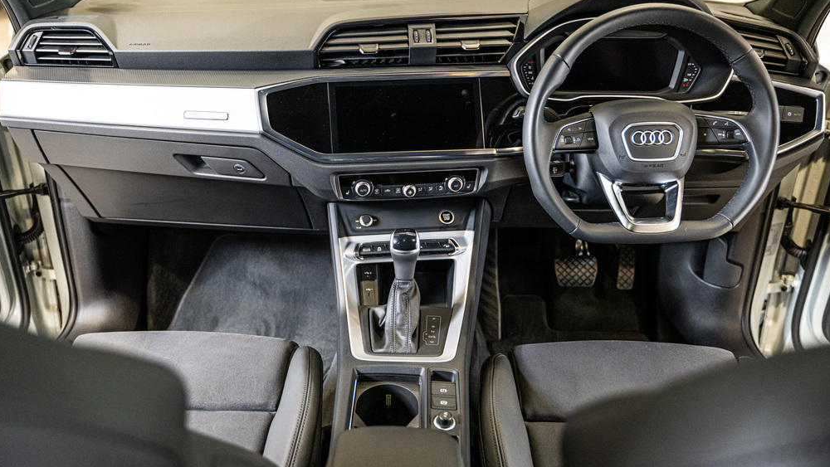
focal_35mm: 30
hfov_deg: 64.3
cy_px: 240
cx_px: 409
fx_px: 660
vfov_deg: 39.0
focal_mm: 28
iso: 1600
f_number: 2.8
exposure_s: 1/160
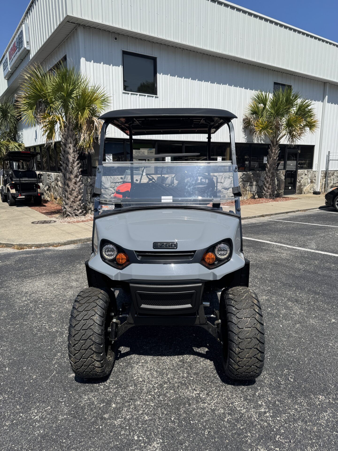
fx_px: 312
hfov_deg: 56.8
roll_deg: +0.9
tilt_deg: -11.1
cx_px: 169
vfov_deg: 71.6
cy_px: 226
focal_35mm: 24
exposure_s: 1/4608
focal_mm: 6.76
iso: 80
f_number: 1.78
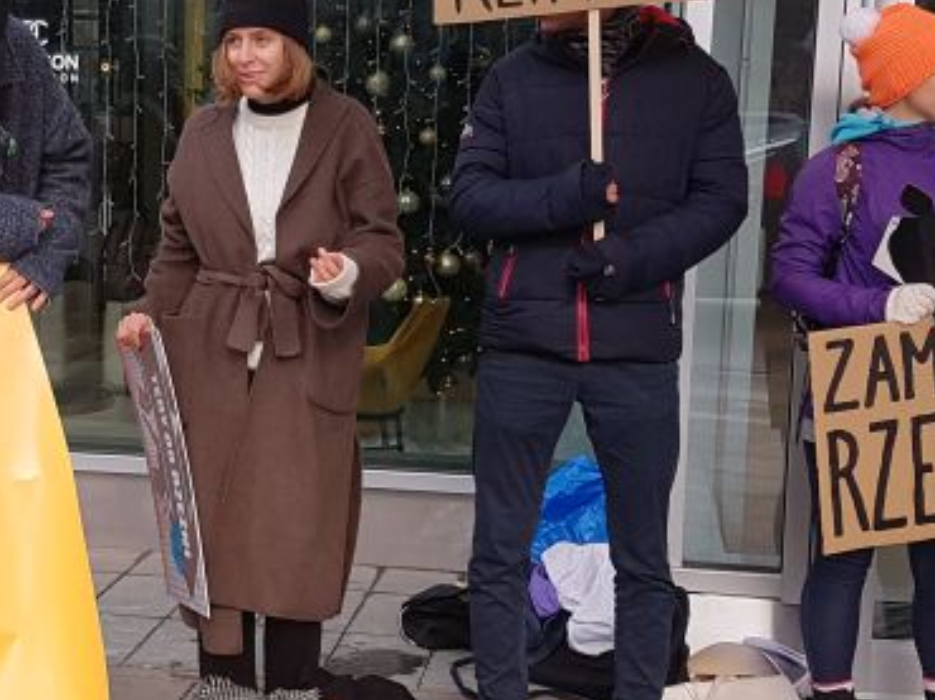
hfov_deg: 26.4
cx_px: 154
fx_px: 1944
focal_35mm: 72
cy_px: 321
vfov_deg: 20.4
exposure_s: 1/241
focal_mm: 4.2
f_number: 1.7
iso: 50
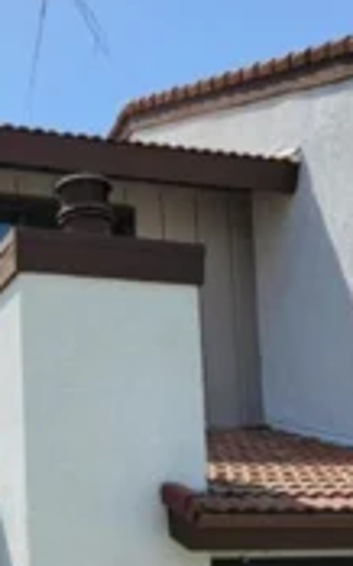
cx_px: 68
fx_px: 1204
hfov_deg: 16.6
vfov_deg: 25.0
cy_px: 589
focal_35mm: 78
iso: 20
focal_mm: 5.4
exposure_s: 1/1614
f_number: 1.8
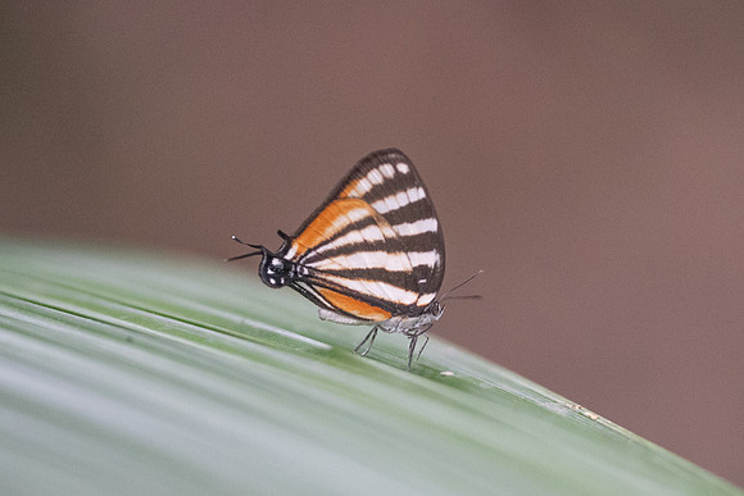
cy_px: 267
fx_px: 7336
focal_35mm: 355
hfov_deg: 5.8
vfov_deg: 3.9
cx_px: 405
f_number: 3.5
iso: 3200
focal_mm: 150
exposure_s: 1/1250
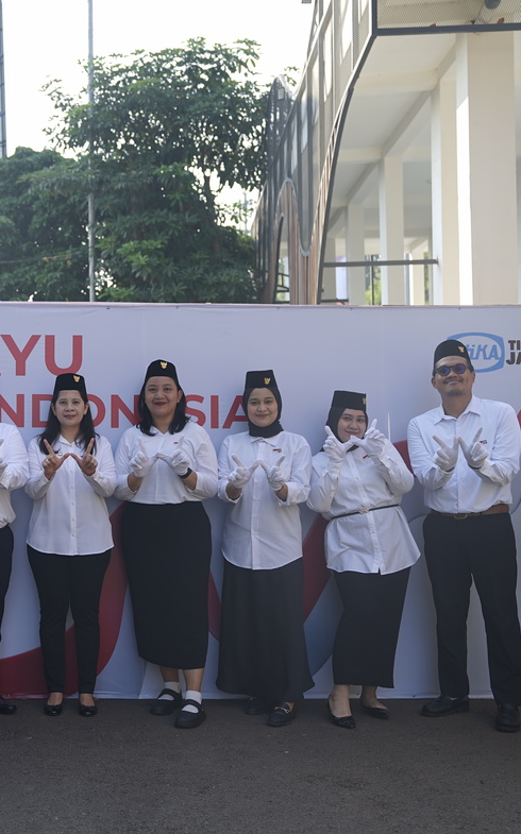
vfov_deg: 38.2
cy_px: 424
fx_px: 1205
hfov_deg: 23.7
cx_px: 48
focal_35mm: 53
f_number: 2.8
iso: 50
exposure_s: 1/200
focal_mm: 34
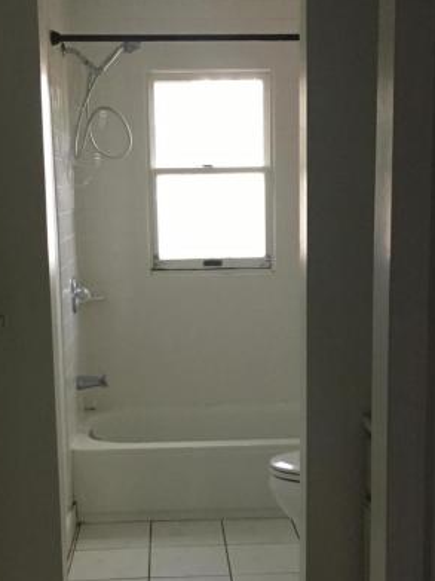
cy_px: 351
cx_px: 217
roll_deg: +0.6
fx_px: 956
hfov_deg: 25.6
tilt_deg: -9.7
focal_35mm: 57
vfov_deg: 33.7
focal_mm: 4.15
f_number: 2.2
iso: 200
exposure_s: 1/24
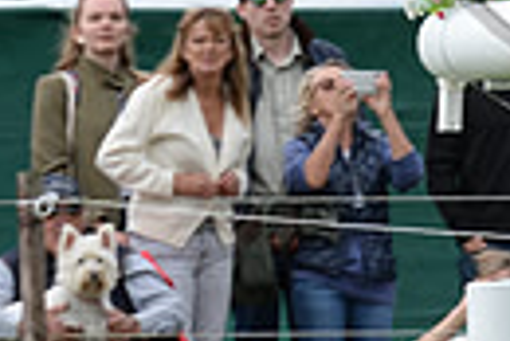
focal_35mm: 1736
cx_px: 745
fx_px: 24621
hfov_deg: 1.2
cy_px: -333
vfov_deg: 0.8
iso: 800
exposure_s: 1/640
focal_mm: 390
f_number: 10
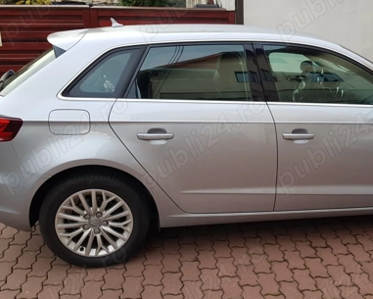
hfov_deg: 44.6
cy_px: 153
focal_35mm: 40
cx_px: 270
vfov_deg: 37.4
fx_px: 442
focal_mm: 4.2
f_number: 1.7
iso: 64
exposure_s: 1/100
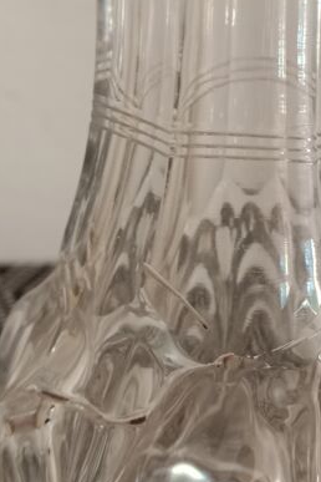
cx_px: 249
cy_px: 128
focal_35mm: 58
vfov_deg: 33.9
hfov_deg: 23.1
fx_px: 776
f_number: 2
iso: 443
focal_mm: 3.54
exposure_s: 1/33.3
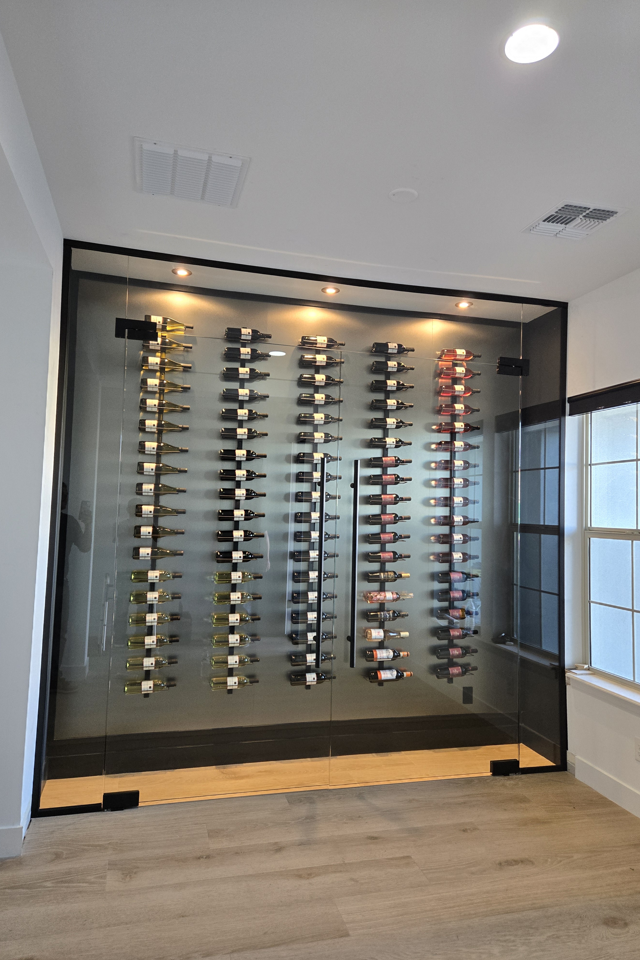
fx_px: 640
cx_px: 310
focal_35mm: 24
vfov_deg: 73.7
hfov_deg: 53.1
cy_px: 479
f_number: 1.8
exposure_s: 1/120
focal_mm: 5.4
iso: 250
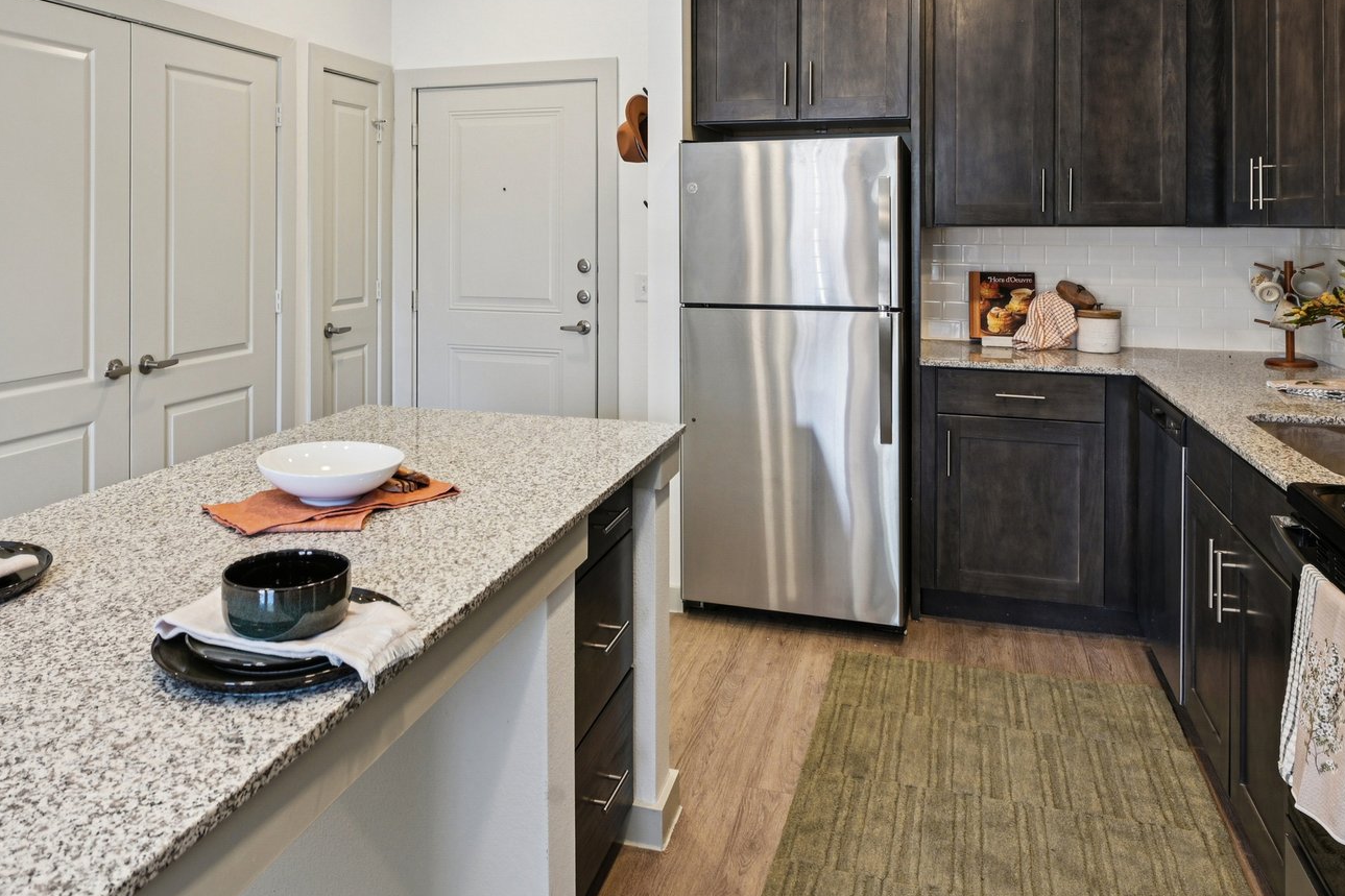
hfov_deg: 67.2
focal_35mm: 27
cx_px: 599
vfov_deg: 46.5
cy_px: 248
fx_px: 1009
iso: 400
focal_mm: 17
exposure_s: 1/20
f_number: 8
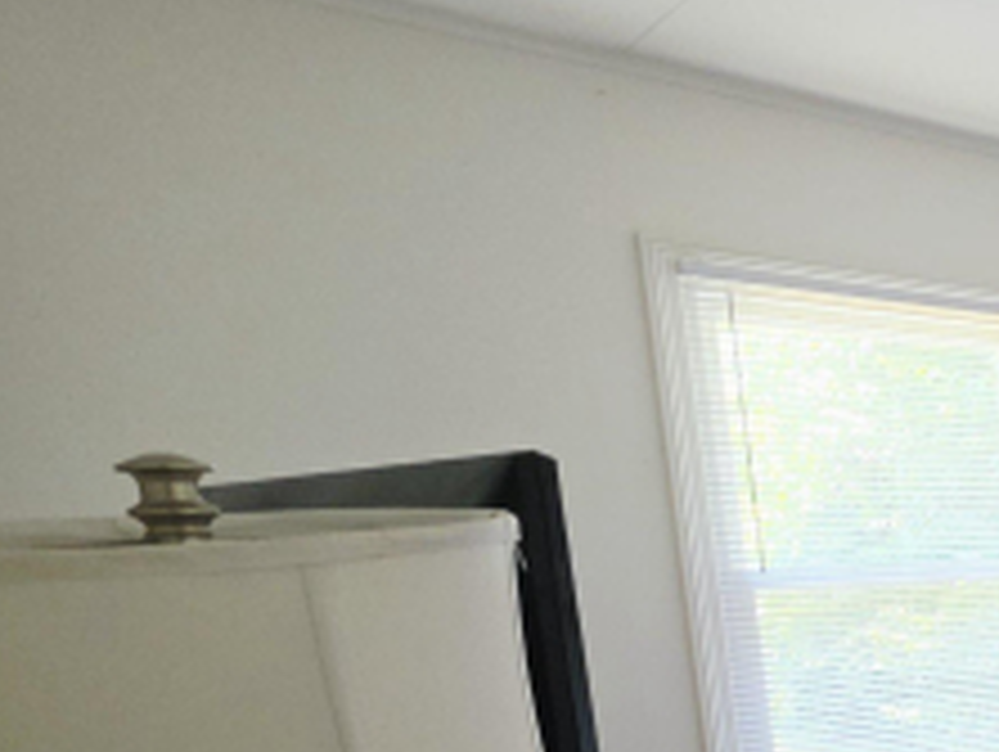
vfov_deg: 33.6
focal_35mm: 39
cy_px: 757
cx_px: 1478
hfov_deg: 29.6
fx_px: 1127
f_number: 1.9
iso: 250
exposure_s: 1/60
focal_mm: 2.2
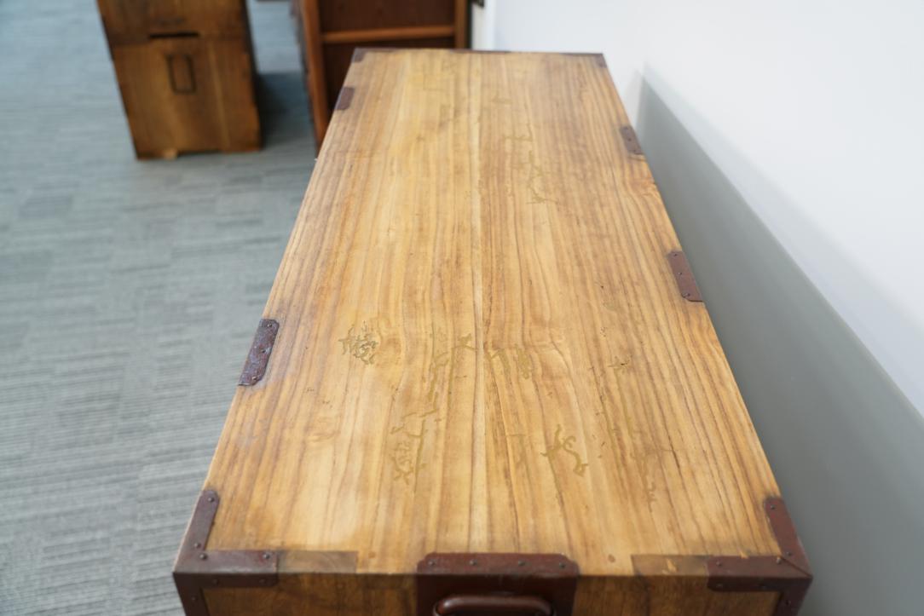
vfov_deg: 42.3
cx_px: 462
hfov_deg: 60.3
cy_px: 308
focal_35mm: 31
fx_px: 796
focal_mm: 31
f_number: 4
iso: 640
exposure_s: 1/40
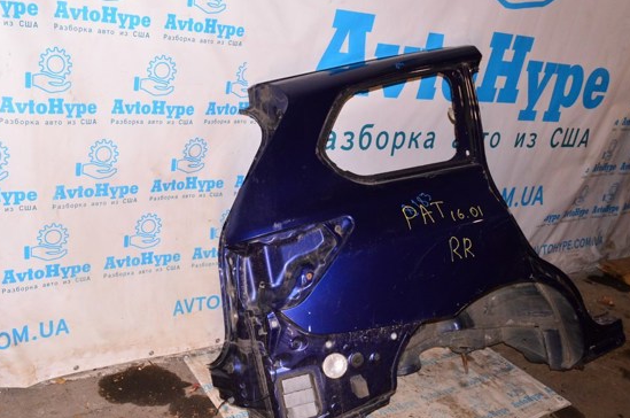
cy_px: 223
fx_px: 611
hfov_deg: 54.4
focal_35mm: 35
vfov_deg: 37.7
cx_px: 286
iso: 1600
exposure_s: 1/160
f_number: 8
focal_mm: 20
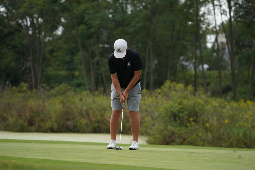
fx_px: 1510
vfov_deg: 6.5
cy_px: 85
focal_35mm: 213
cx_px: 128
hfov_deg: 9.7
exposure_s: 1/1000
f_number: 5
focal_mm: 213
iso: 320
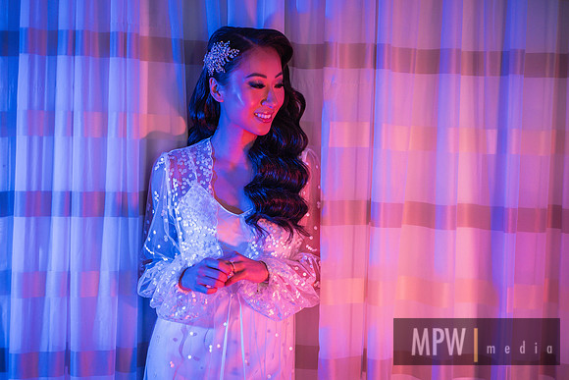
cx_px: 284
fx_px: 1186
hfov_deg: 27.0
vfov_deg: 18.2
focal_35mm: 75
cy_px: 190
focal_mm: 75
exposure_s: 1/160
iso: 640
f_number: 1.8
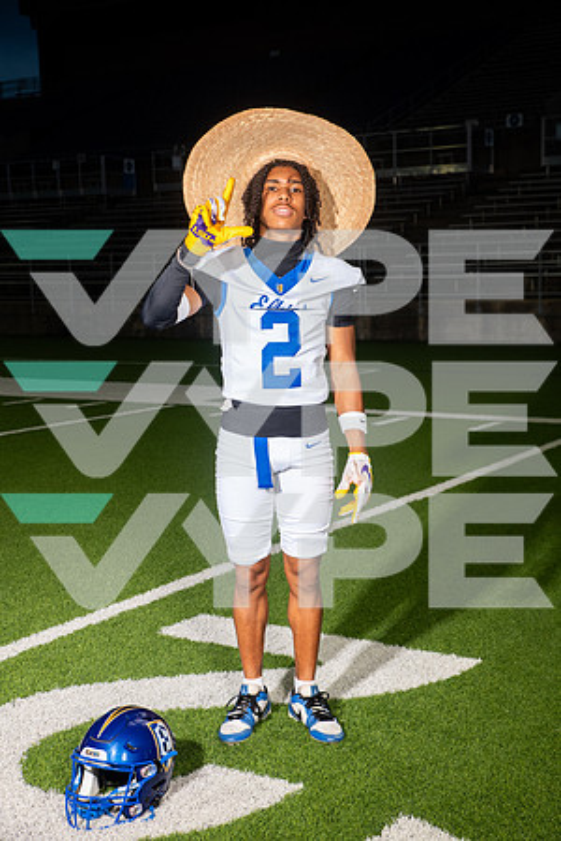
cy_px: 420
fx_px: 1215
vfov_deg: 38.2
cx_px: 280
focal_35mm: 52
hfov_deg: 26.0
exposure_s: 1/320
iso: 800
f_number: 7.1
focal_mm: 52
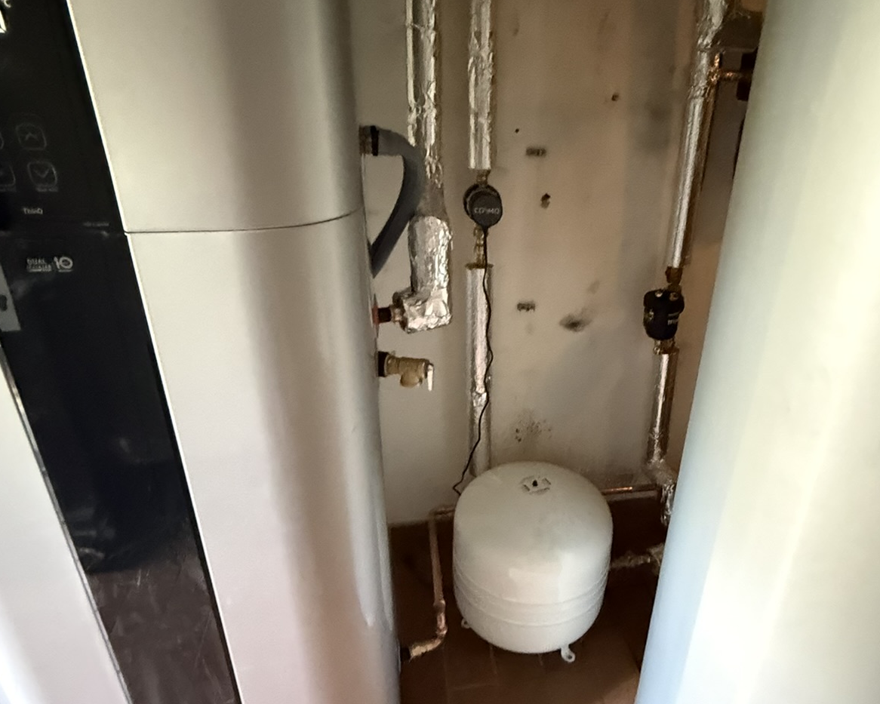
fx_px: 625
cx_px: 509
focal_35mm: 24
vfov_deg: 58.7
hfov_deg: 69.8
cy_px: 378
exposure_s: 1/33
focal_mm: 2.22
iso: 1250
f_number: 2.2
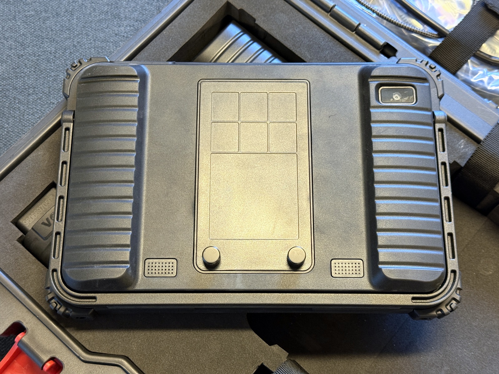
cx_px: 250
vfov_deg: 30.3
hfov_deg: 39.7
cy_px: 187
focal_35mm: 48
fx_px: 692
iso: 200
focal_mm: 6.76
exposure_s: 1/50
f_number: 1.78
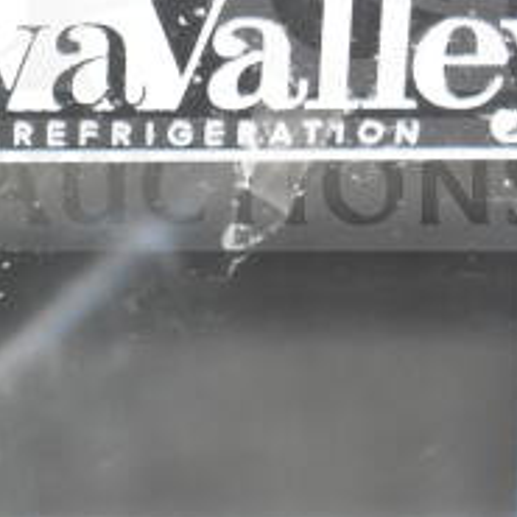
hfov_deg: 12.2
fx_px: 2416
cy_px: 29
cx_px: 265
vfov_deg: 12.1
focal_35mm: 143
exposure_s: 1/50
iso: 2800
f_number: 4.5
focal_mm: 34
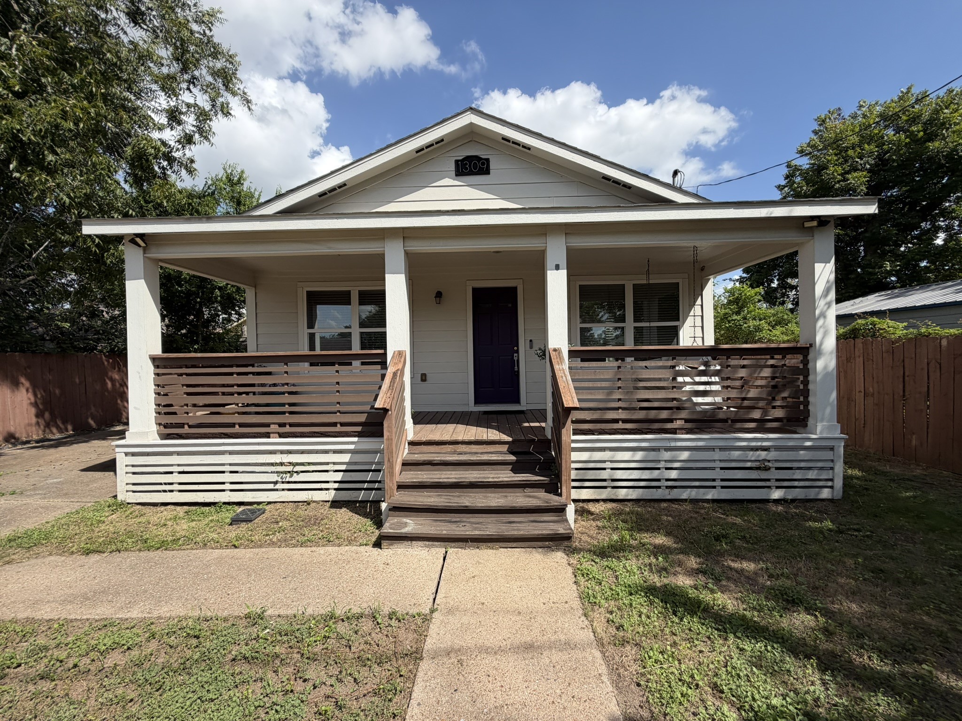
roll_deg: +2.9
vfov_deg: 85.7
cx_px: 481
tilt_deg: -0.6
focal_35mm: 14
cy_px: 360
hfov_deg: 102.1
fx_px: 389
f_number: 2.2
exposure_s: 1/770
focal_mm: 2.22
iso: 25
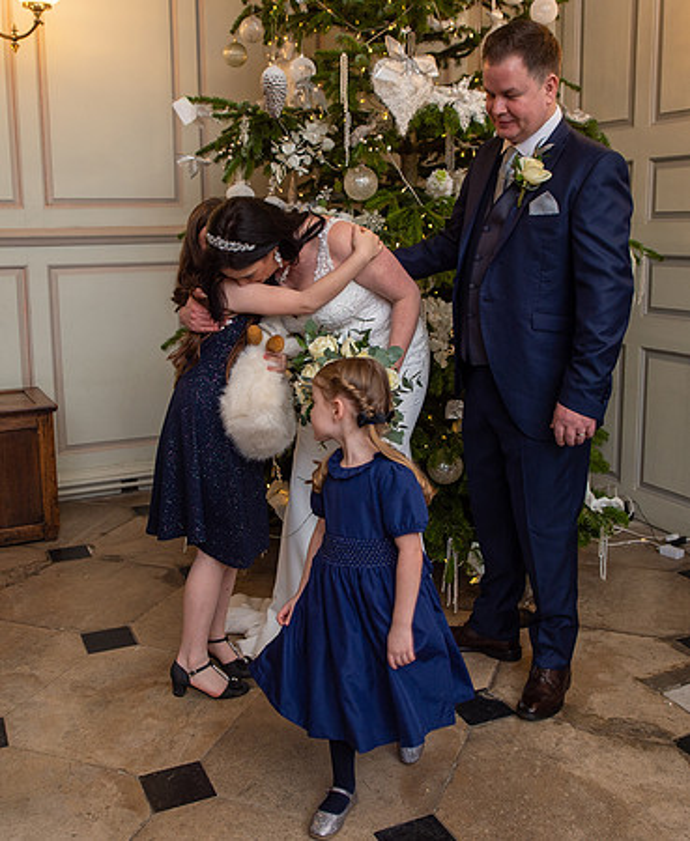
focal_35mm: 37
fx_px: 936
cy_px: 378
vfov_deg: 48.3
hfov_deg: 40.5
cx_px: 342
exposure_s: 1/80
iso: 500
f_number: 3.5
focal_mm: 24
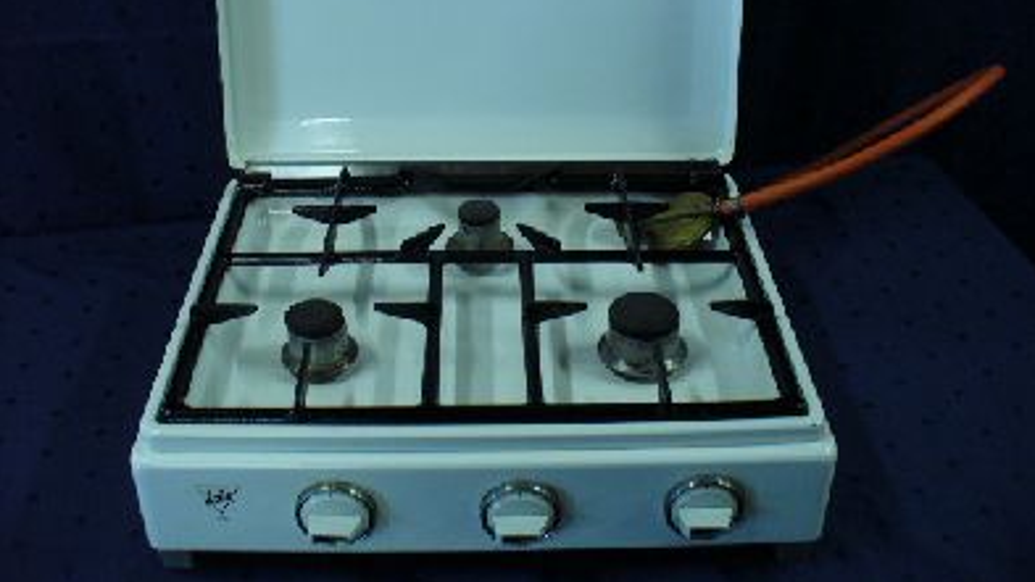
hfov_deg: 49.4
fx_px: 1125
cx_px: 521
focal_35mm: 41
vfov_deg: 28.9
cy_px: 211
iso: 200
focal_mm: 6.1
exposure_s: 1/15
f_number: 2.8
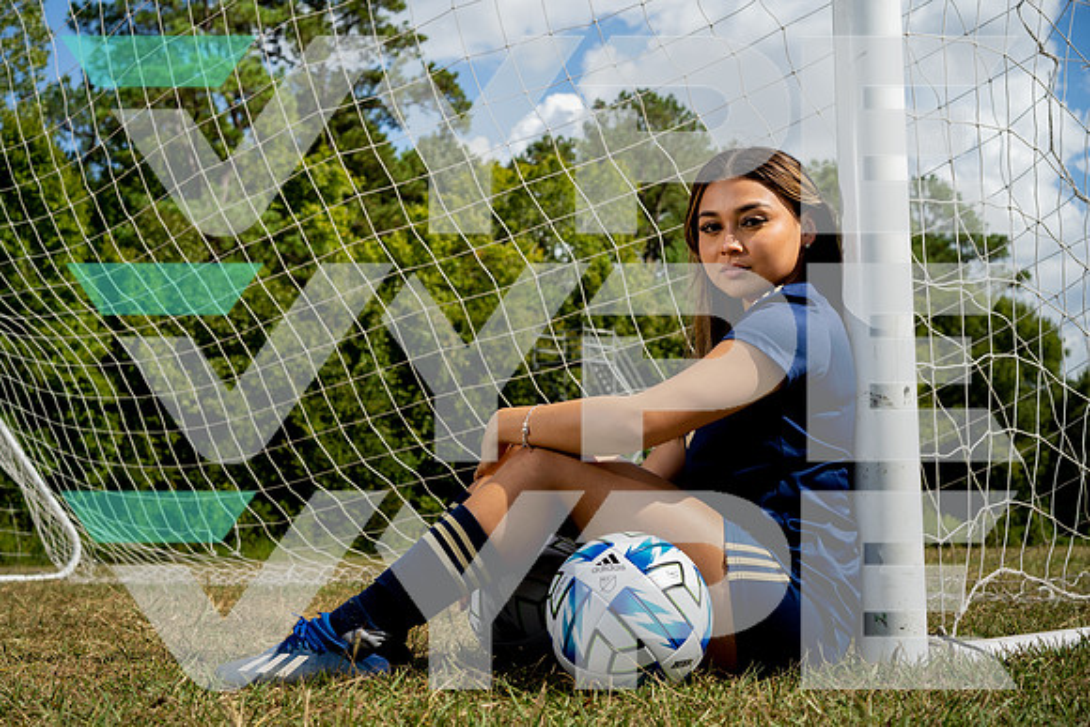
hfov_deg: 36.2
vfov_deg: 24.6
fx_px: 1666
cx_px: 545
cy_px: 364
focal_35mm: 55
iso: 50
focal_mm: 55
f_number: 7.1
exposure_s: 1/250
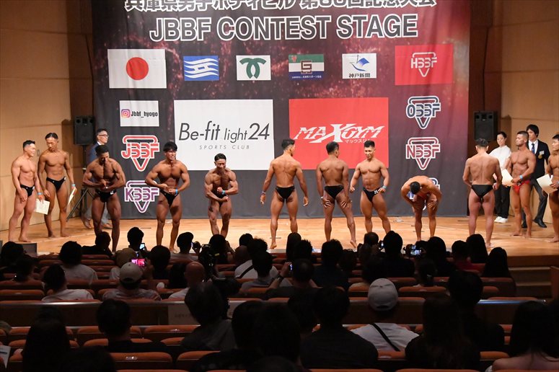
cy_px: 186
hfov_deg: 24.2
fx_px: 1304
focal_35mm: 84
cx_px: 280
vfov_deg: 16.2
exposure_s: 1/400
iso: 12800
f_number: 5.6
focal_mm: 56
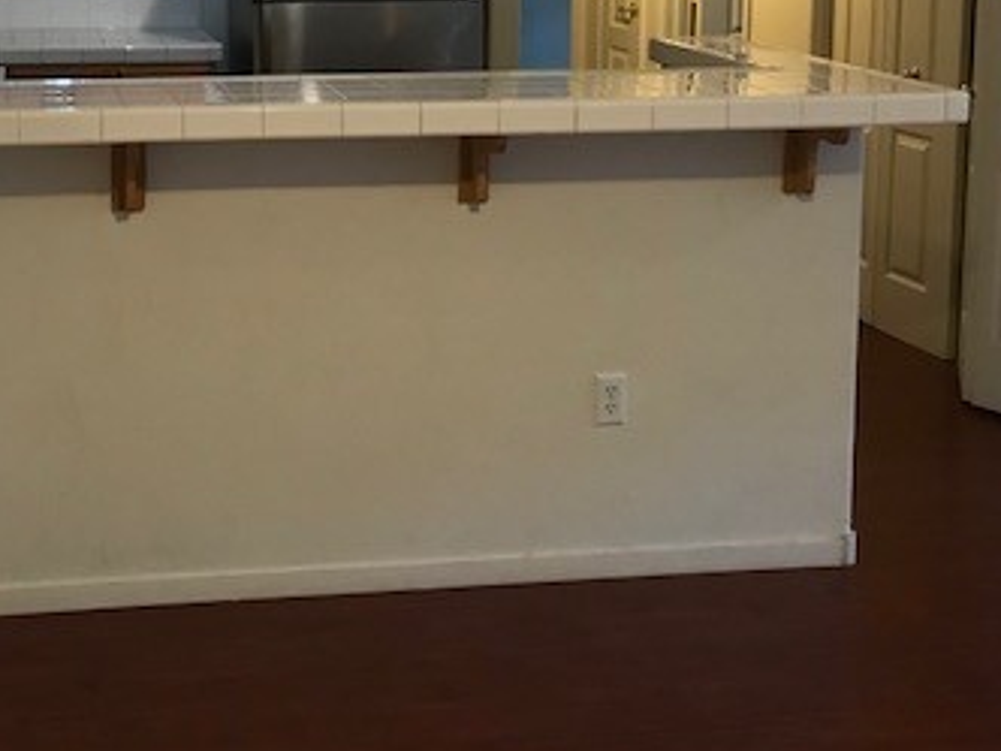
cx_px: 229
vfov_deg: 26.0
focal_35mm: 54
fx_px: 1562
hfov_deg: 34.7
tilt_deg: -6.5
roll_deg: +0.0
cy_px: 57
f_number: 1.8
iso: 80
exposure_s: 1/15
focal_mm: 3.99
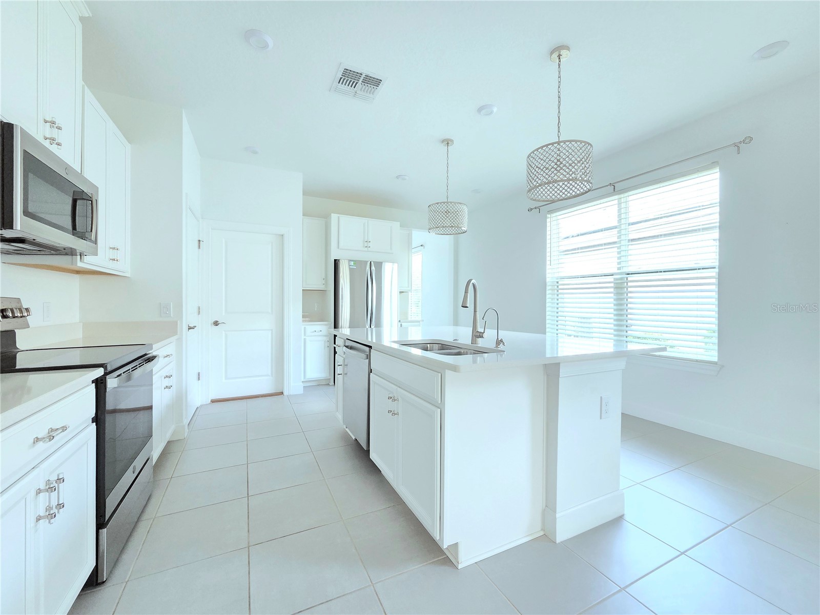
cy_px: 308
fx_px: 308
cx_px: 410
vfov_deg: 89.9
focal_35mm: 13
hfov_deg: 106.2
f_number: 2.2
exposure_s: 1/60.2
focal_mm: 2.2
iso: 400
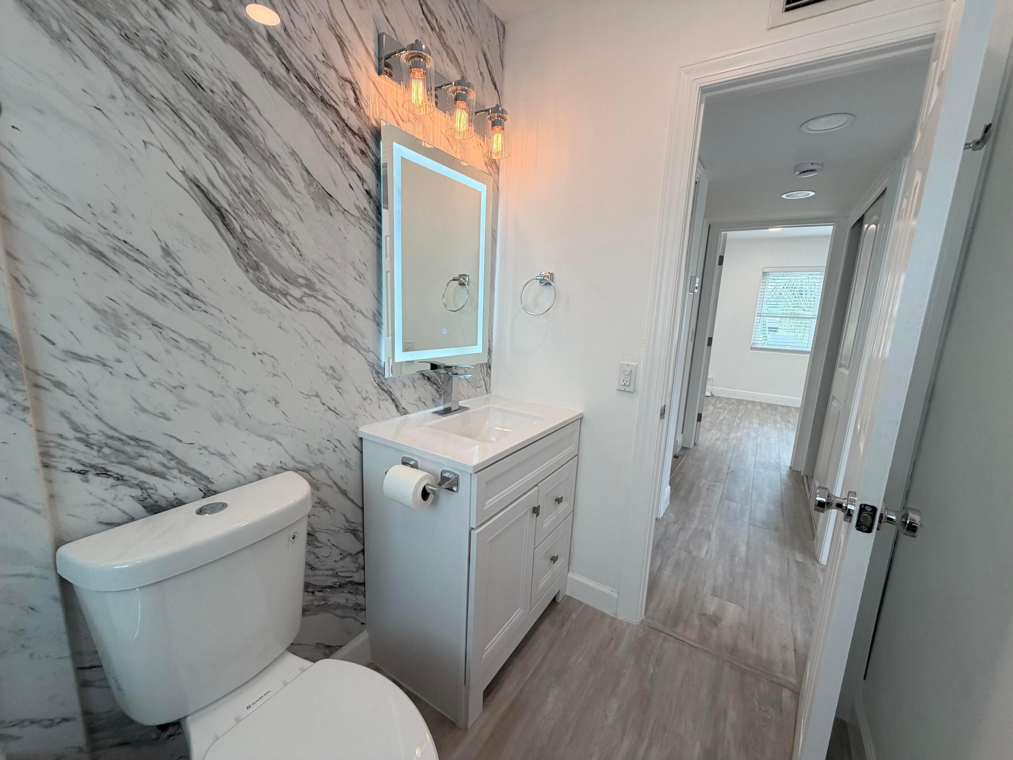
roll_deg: -2.6
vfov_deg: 85.7
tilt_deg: -9.4
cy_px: 380
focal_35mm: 14
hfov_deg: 102.1
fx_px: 410
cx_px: 506
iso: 50
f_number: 2.2
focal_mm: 2.22
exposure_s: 1/125
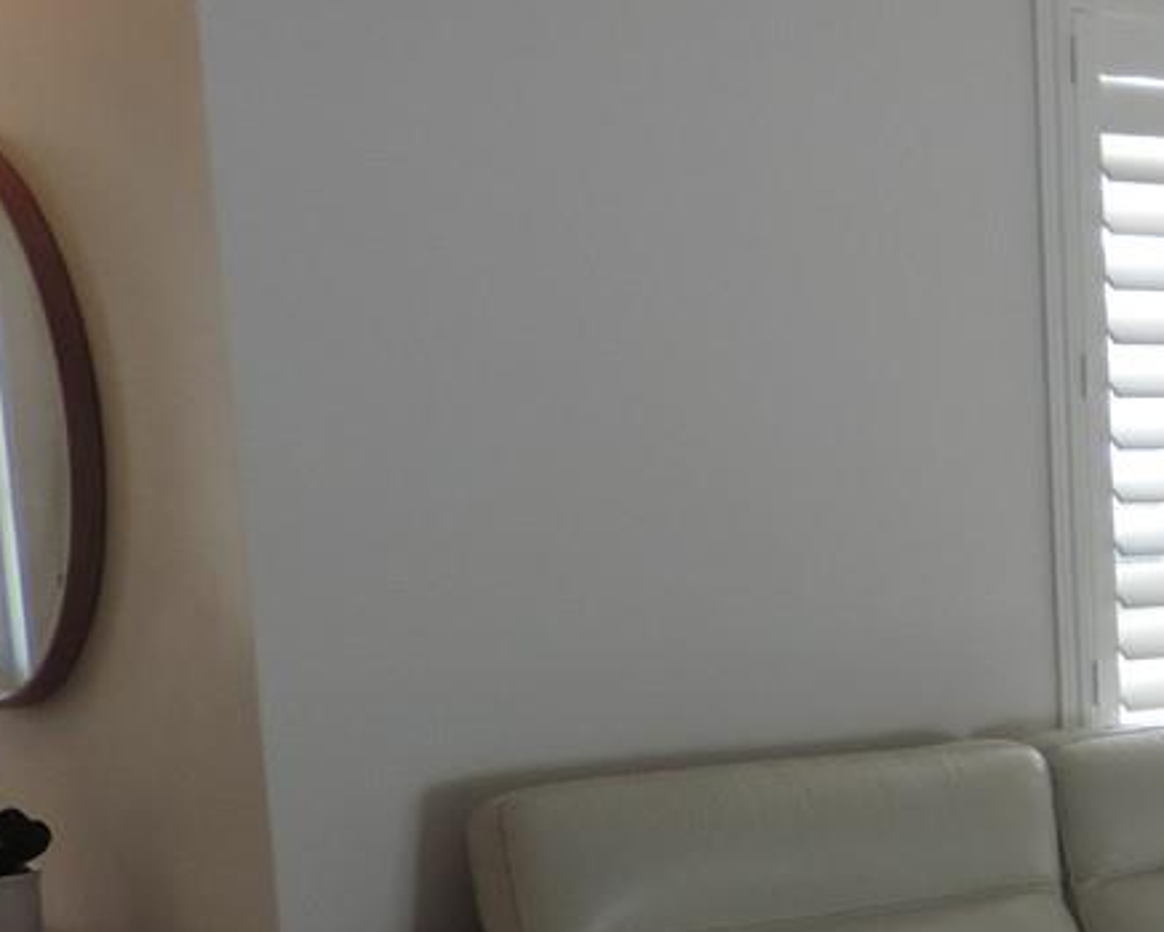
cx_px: 2010
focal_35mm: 86
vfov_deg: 17.5
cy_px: 895
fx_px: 2963
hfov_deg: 18.2
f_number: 3
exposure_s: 1/30
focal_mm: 4.3
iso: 110
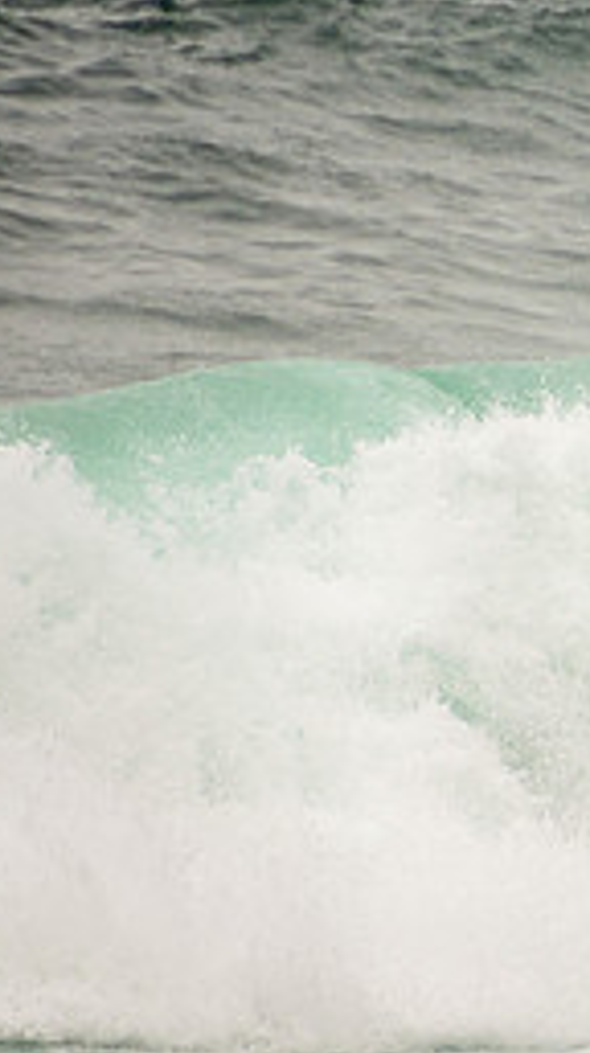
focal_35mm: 1421
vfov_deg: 1.5
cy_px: 461
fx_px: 39639
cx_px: 1131
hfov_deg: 0.9
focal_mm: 400
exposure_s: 1/1250
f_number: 5.6
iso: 200
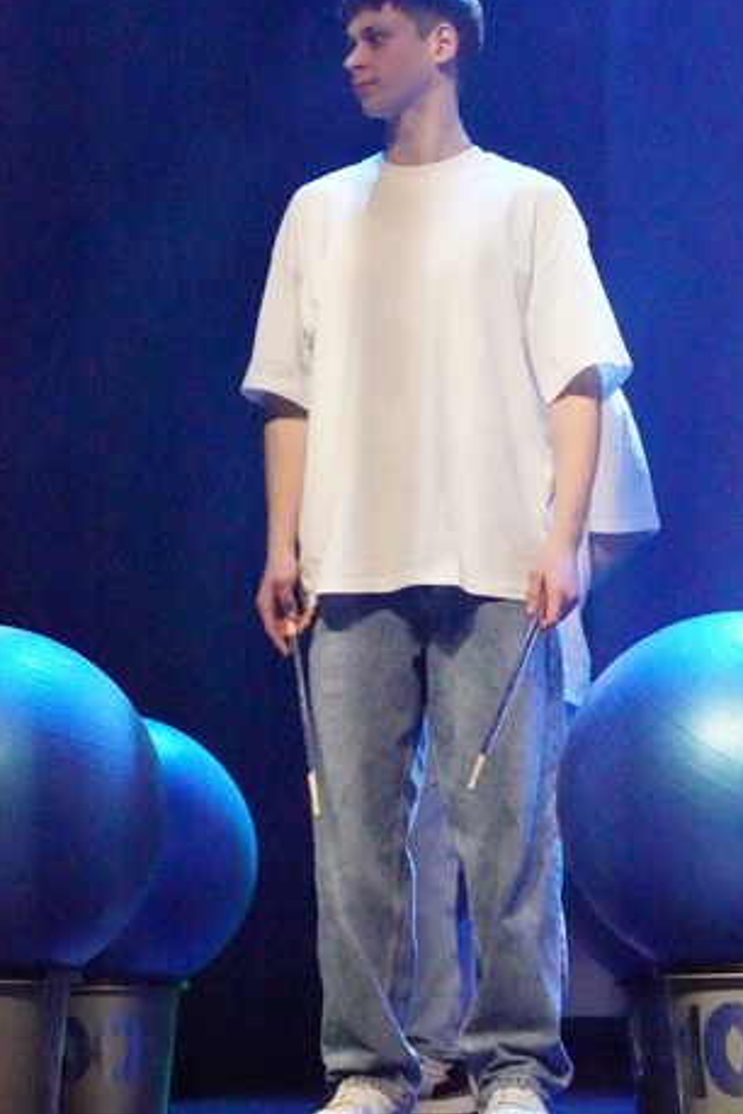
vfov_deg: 14.7
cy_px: 499
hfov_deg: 9.8
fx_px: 4334
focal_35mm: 140
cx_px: 437
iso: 64000
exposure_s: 1/1600
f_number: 6.3
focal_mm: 78
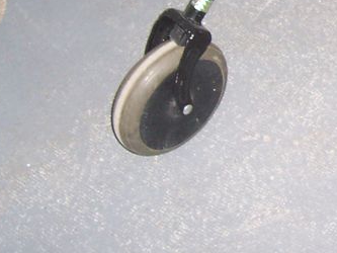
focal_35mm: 111
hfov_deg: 16.6
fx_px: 1081
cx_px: 458
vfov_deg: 13.2
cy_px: -7
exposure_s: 1/60
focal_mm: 5.6
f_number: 2.8
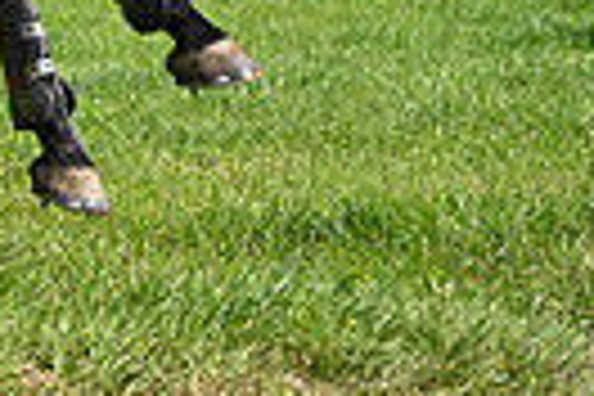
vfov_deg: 4.4
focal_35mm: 307
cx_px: -644
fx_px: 5065
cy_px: -457
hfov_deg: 6.5
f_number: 4
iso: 180
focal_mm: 70
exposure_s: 1/1250
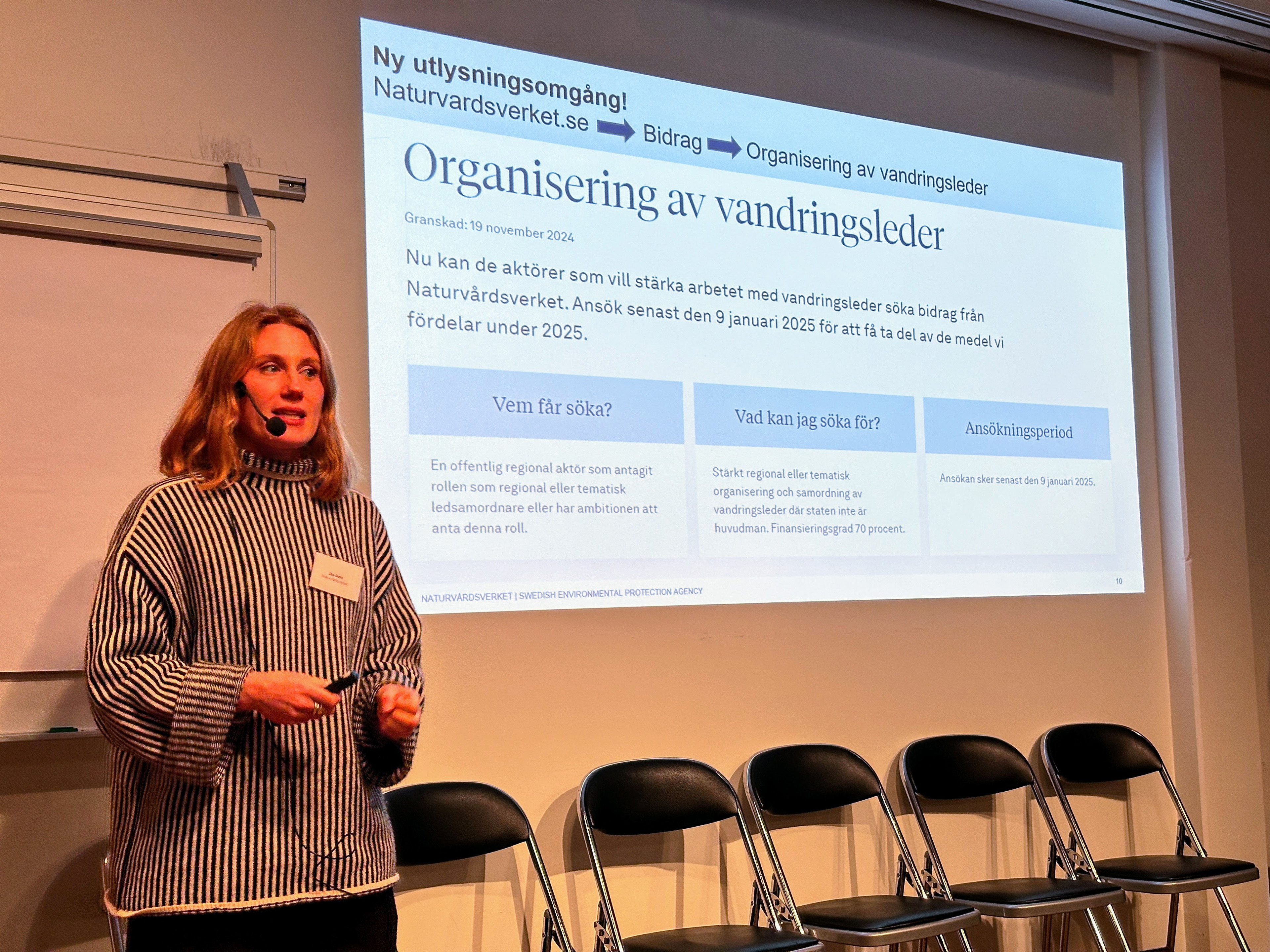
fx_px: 1761
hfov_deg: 39.7
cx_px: 635
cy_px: 476
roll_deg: +2.1
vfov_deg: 30.3
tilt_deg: +4.7
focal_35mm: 48
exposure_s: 1/100
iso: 64
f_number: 1.78
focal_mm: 6.86
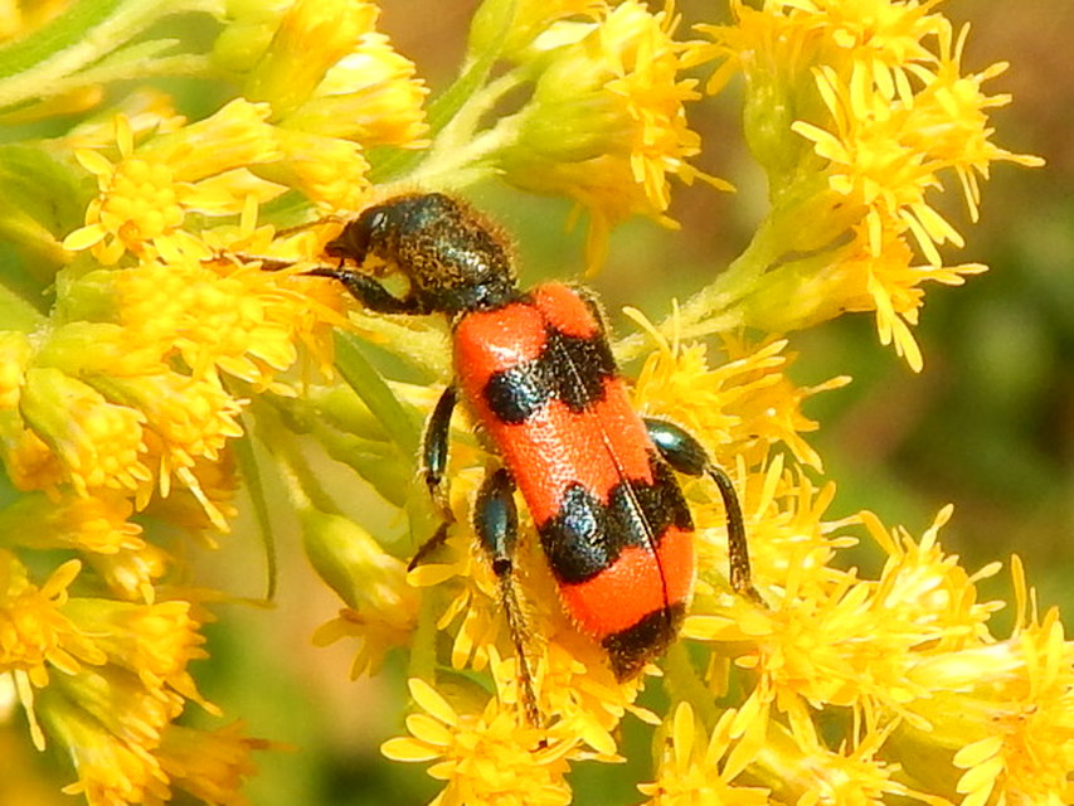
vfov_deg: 33.6
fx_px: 1334
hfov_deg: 43.8
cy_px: 403
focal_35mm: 43
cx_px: 537
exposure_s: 1/500
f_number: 3.6
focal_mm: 7.7
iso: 125
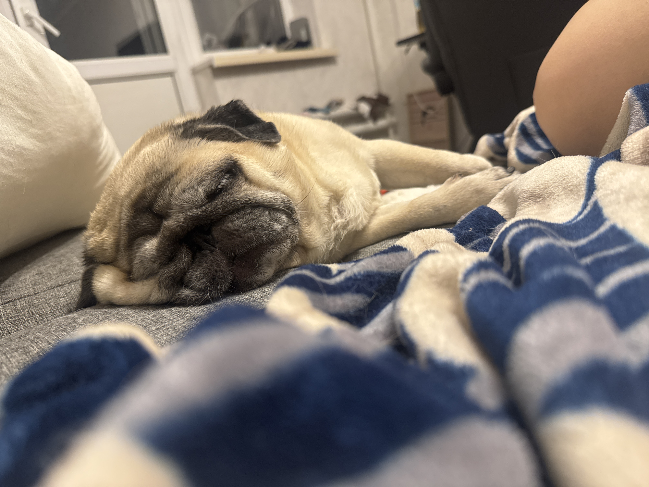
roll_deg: +12.6
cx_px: 324
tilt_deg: -13.6
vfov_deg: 56.8
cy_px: 244
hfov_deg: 71.6
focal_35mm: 24
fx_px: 450
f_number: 1.78
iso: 500
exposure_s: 1/50
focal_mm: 6.76
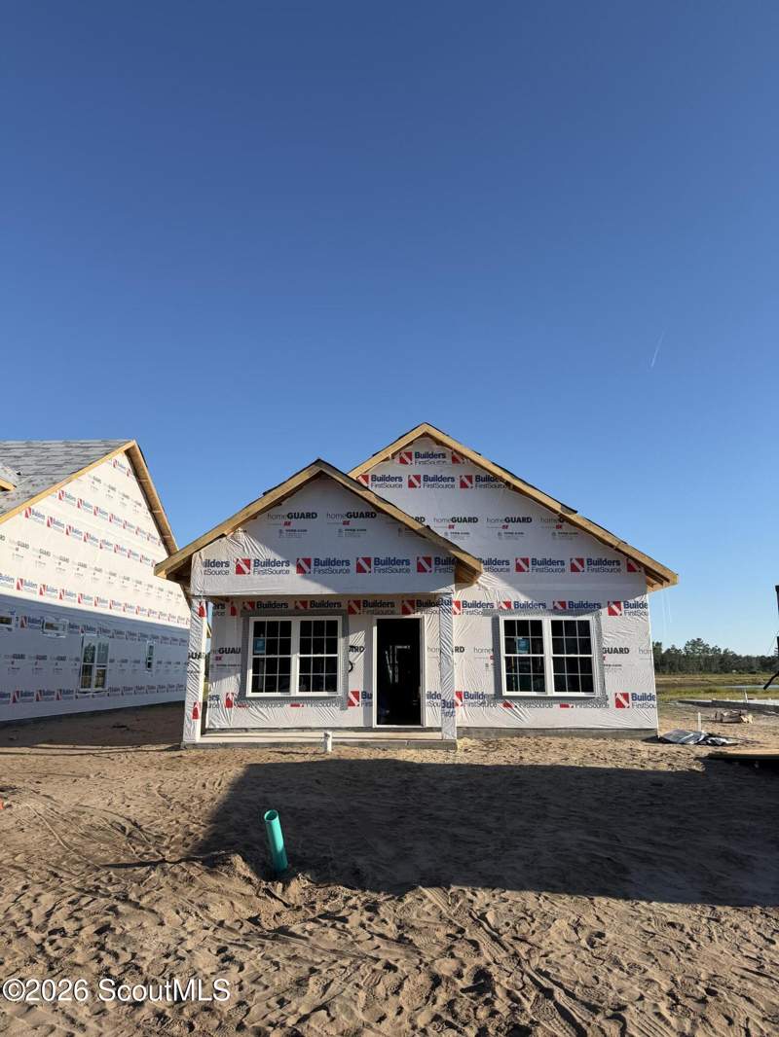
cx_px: 390
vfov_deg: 71.6
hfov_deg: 56.8
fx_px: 720
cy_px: 518
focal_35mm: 24
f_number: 1.78
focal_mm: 6.76
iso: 80
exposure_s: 1/3759
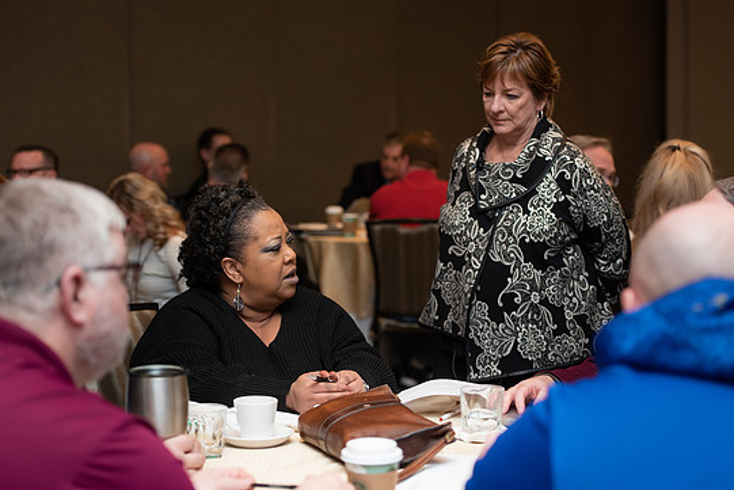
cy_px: 229
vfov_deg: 18.2
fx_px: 1529
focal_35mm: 75
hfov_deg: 27.0
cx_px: 342
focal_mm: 70
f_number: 3.5
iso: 800
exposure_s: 1/160
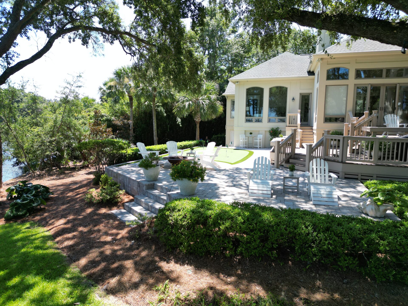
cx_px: 204
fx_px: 283
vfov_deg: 56.8
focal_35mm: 24
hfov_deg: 71.6
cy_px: 153
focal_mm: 6.72
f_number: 1.7
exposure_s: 1/725
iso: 100
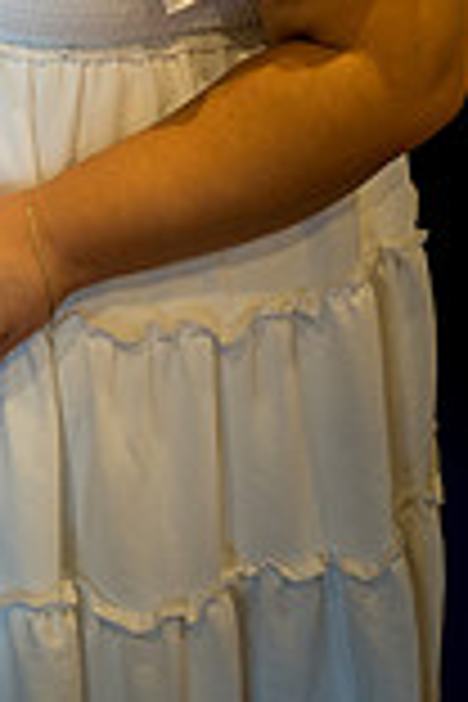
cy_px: -248
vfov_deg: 18.6
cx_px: -173
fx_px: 1969
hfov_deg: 13.0
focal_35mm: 101
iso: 3200
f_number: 4
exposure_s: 1/125
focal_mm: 35
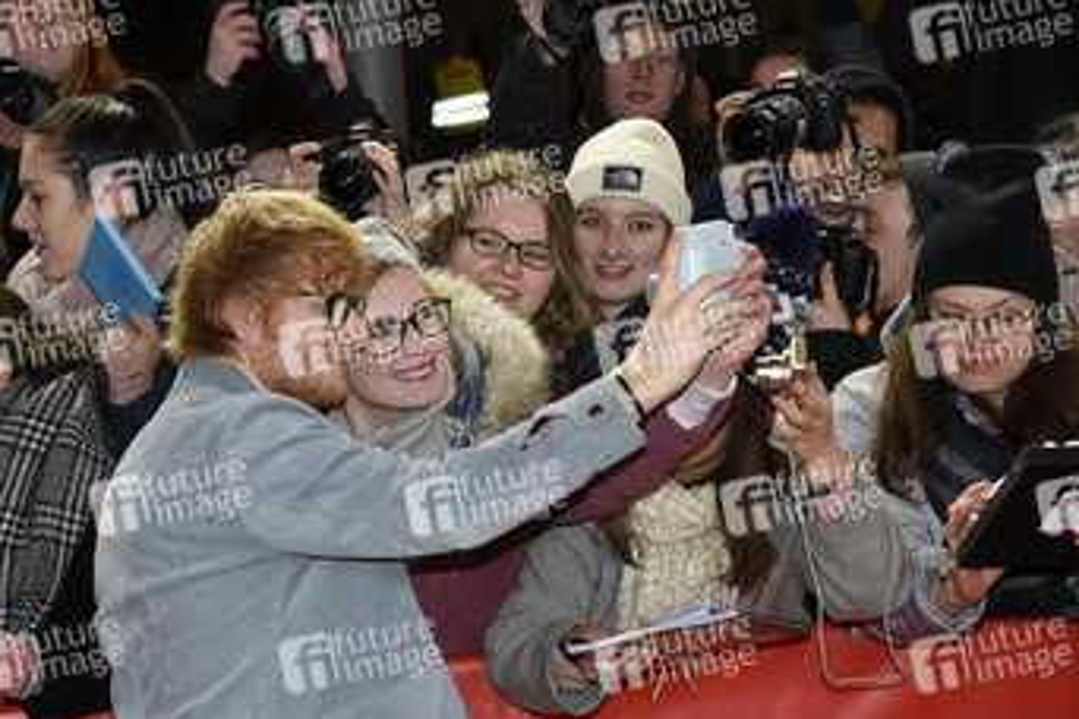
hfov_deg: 18.8
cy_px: 419
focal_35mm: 109
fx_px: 3256
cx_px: 402
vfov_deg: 12.6
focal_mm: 55
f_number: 5
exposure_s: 1/250
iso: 1250
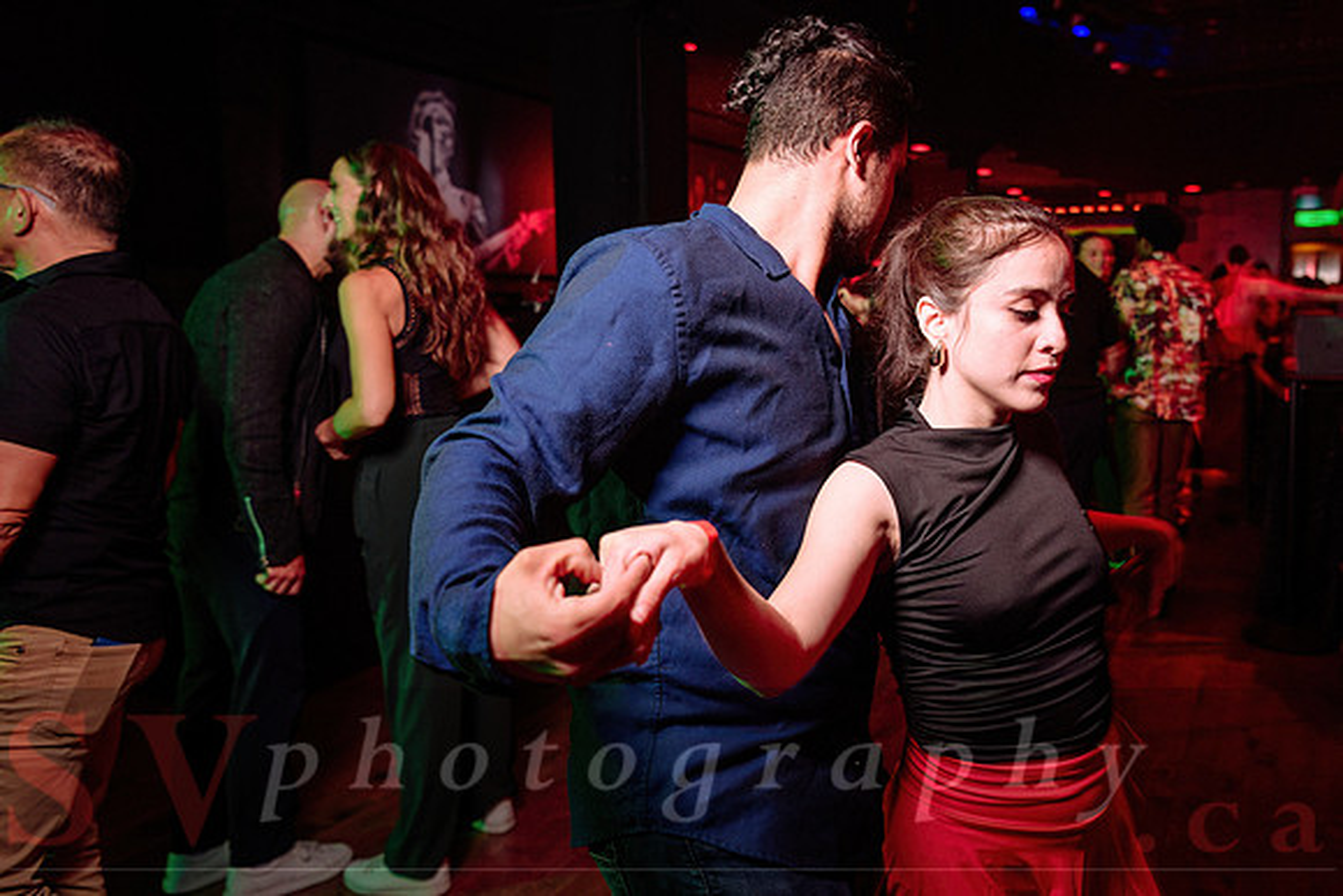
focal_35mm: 29
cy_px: 398
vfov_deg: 44.8
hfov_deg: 63.1
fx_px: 1084
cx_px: 786
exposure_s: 1/40
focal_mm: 24
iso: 800
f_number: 3.2
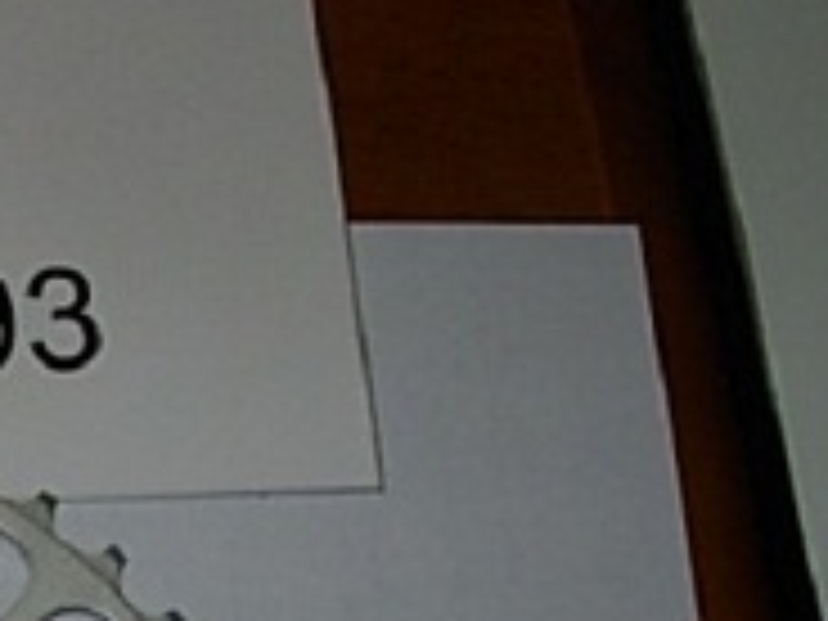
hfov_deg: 17.7
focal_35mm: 103
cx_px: -292
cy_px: 740
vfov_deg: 14.0
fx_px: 2464
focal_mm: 6.3
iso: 50
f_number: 4.9
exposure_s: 1/32
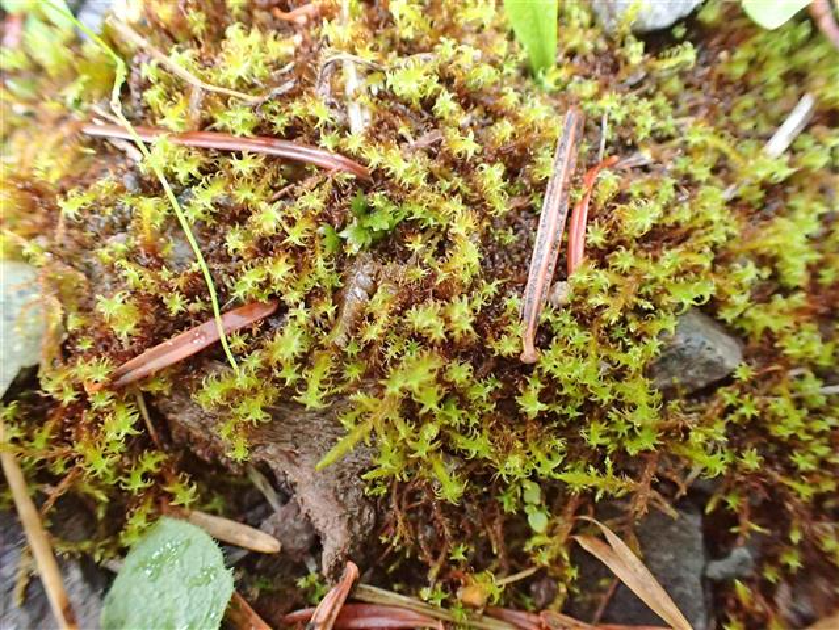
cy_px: 315
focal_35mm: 30
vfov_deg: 46.8
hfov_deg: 59.9
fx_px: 728
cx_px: 420
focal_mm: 5.5
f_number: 2.3
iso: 800
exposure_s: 1/125
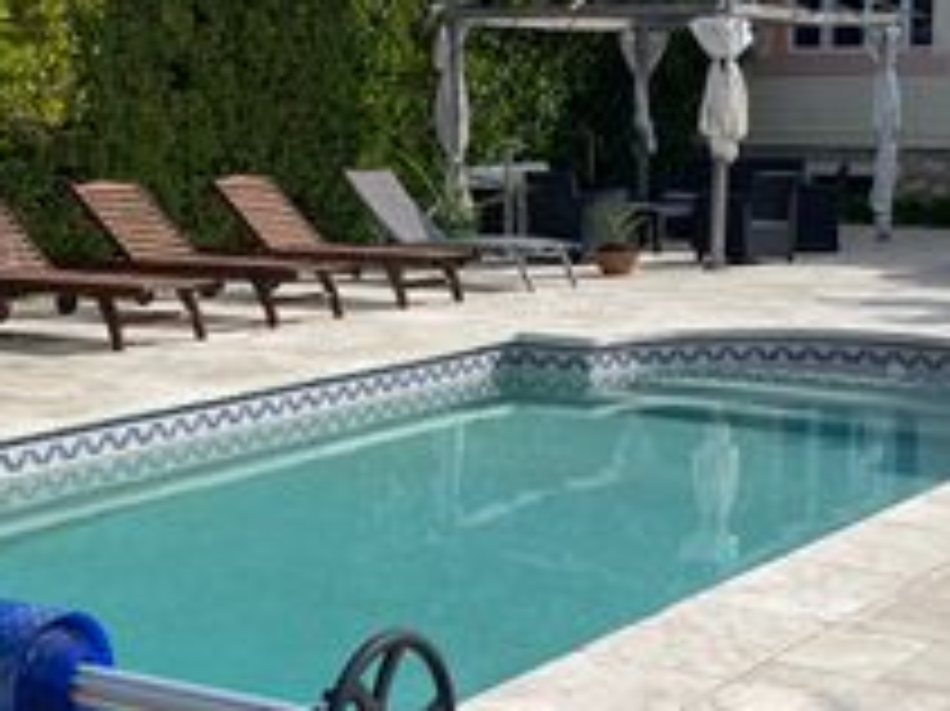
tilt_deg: -6.1
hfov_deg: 26.3
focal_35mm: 74
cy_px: 320
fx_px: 2030
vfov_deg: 19.9
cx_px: 410
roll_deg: -0.2
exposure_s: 1/3125
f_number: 1.8
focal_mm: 4.25
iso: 32
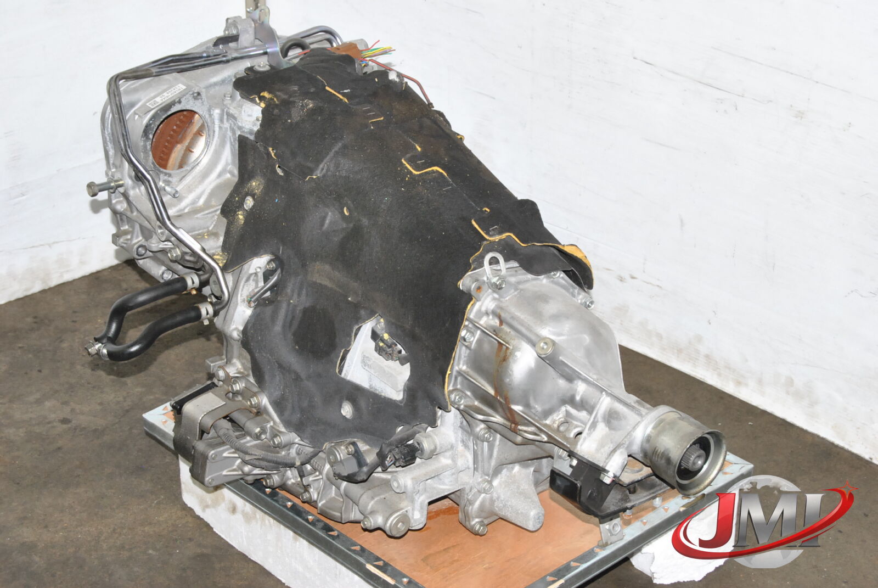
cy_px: 294
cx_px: 439
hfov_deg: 28.0
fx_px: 1758
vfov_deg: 19.0
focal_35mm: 72
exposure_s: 1/200
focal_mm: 48
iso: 800
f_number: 9
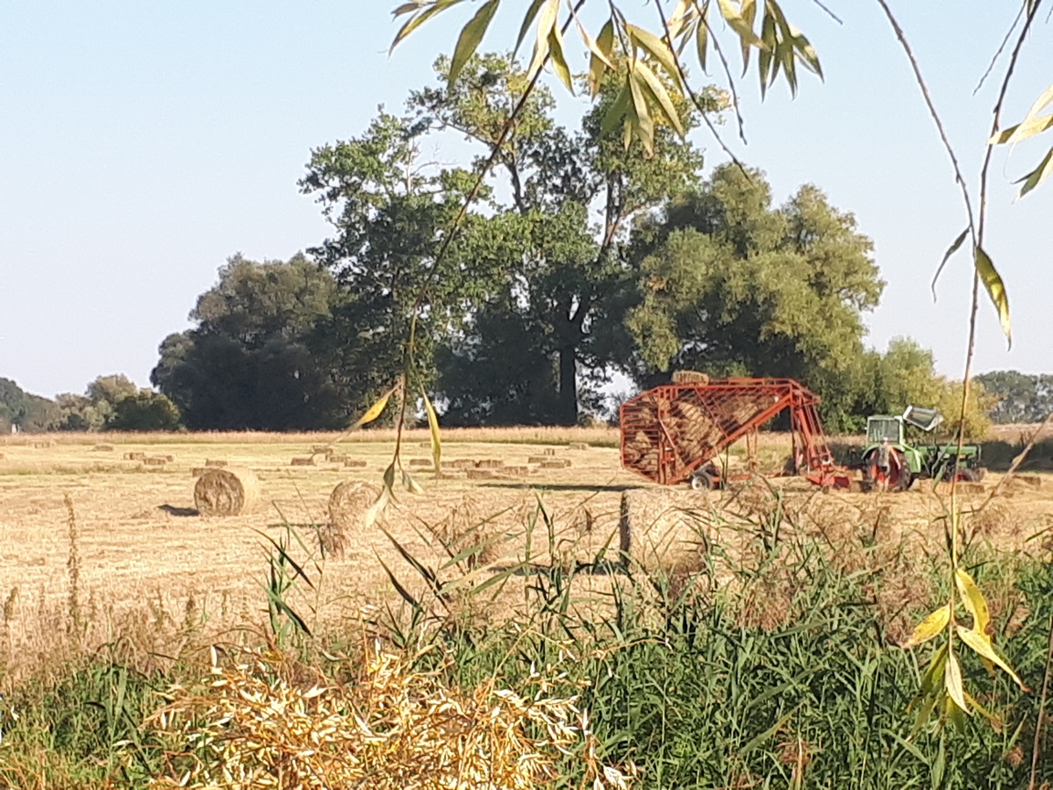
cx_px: 526
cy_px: 395
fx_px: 821
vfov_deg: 51.4
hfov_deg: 65.3
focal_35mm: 27
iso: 40
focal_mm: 3.6
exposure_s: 1/725
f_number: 1.9
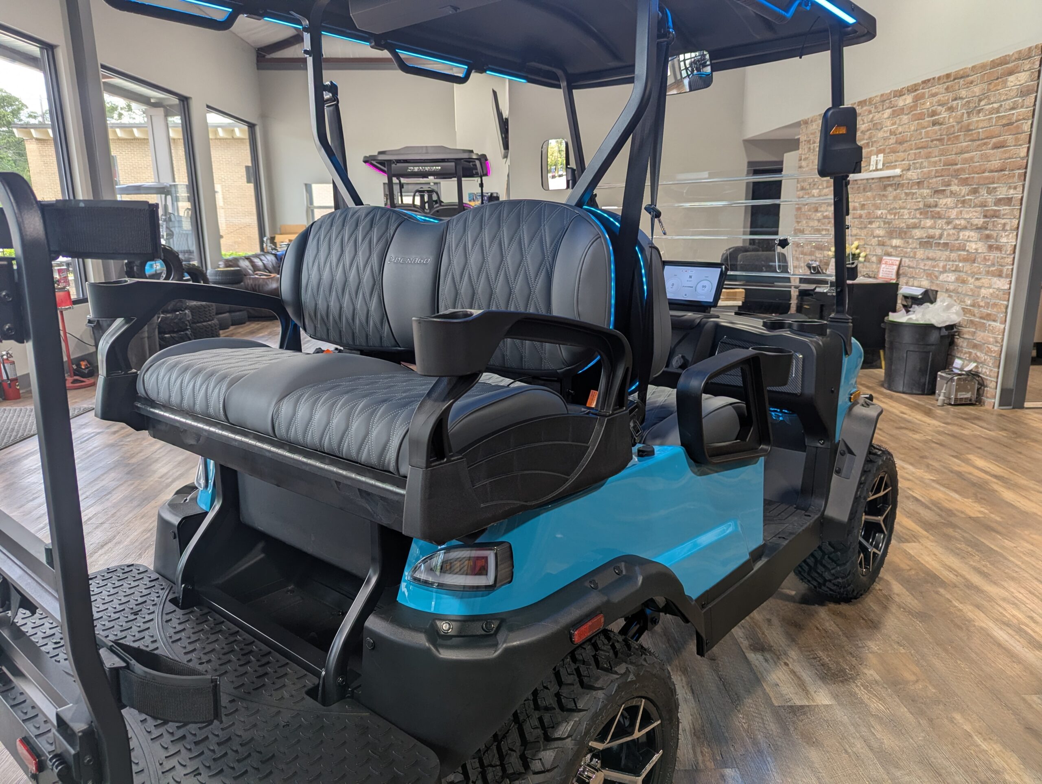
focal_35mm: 24
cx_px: 521
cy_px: 392
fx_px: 724
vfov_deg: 56.9
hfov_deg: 71.5
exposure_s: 1/120
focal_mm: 6.81
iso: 112
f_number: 1.85
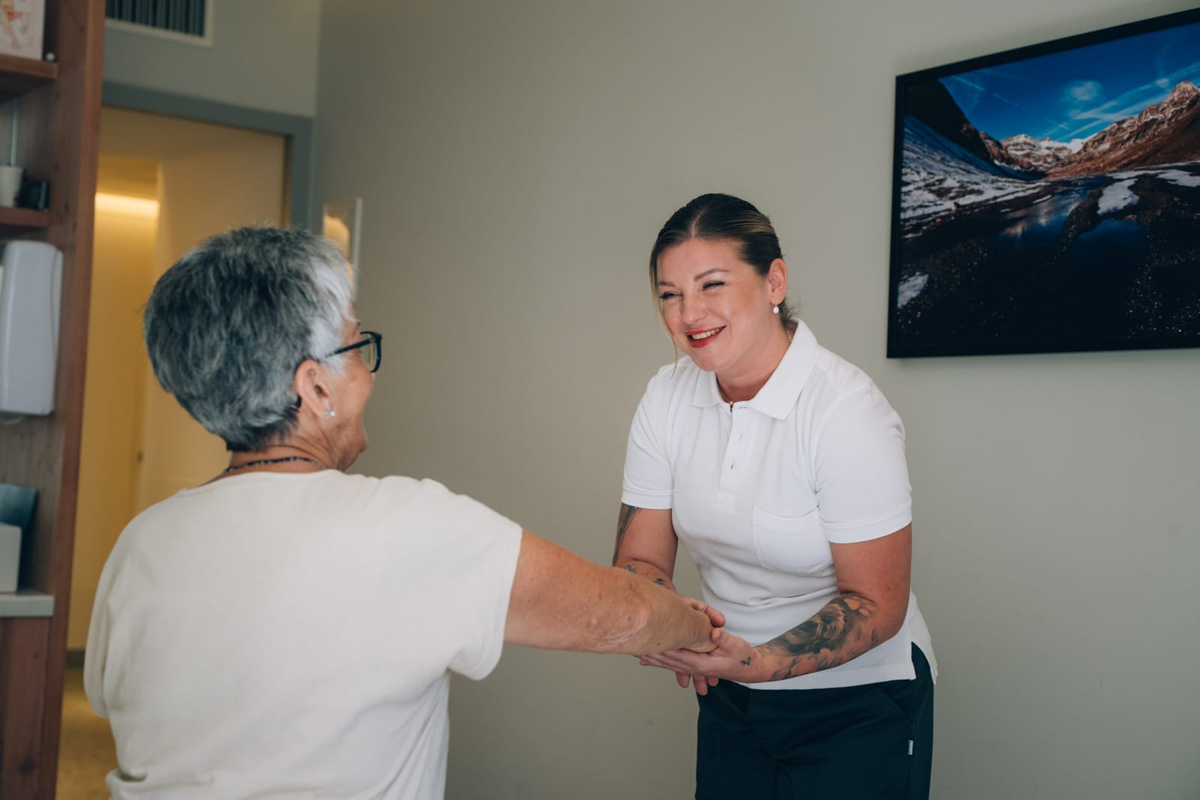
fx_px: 1667
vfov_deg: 27.0
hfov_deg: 39.6
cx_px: 600
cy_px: 400
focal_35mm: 50
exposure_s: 1/160
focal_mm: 50
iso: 640
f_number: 3.5
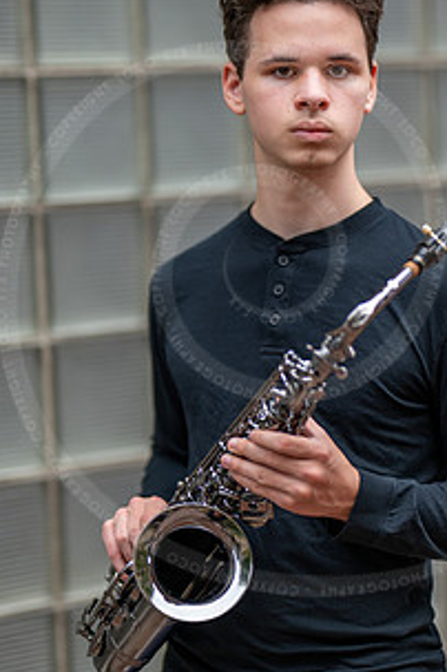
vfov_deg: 16.3
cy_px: 309
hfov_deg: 10.8
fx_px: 2352
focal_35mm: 126
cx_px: 294
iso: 250
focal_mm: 85
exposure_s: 1/320
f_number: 1.2
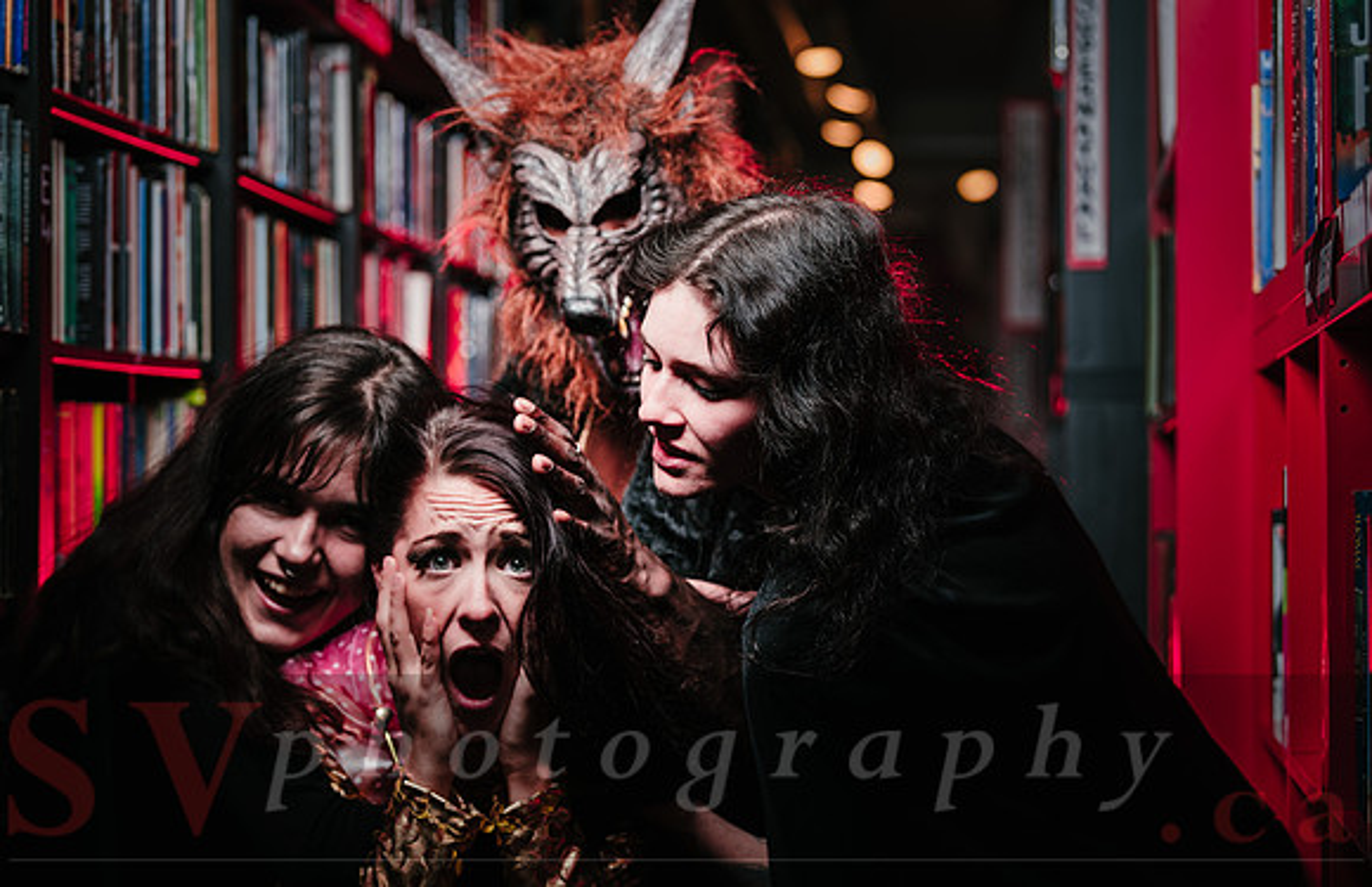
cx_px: 686
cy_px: 440
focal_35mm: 72
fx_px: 2712
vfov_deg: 18.6
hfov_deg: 28.4
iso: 64
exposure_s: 1/200
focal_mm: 70
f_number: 3.5
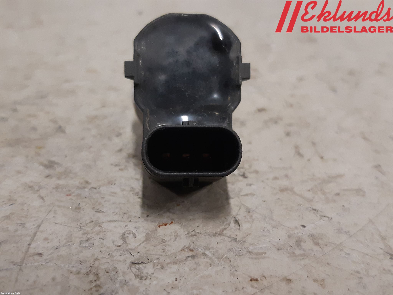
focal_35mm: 26
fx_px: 295
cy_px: 148
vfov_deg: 53.1
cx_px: 196
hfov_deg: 67.3
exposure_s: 1/50
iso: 200
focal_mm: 3.93
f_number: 1.7
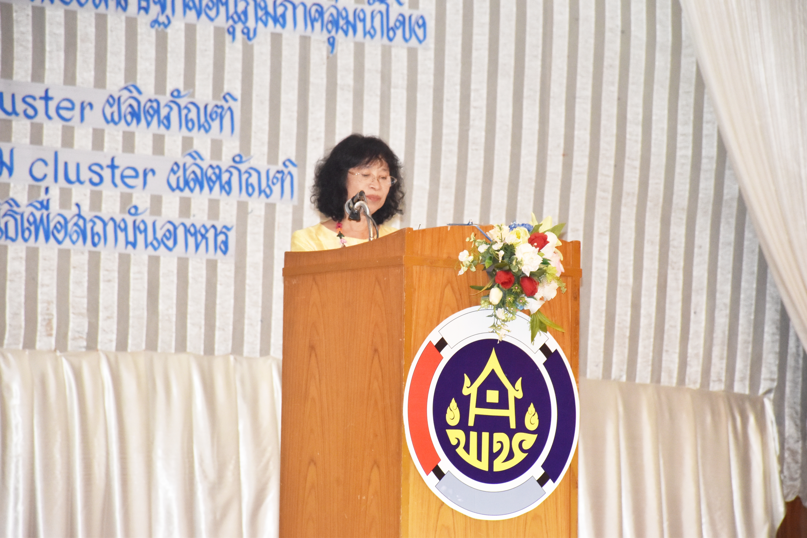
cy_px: 269
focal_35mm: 210
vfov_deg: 6.5
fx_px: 4707
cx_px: 404
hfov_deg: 9.8
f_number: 5.6
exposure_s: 1/125
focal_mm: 140
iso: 1250
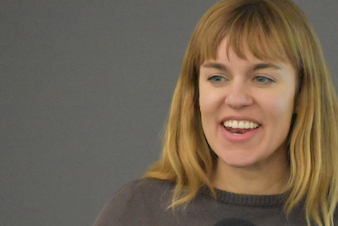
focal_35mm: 648
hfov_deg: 3.2
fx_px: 6090
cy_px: 225
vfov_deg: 2.1
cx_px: 282
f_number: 5.3
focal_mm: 195
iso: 12800
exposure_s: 1/320
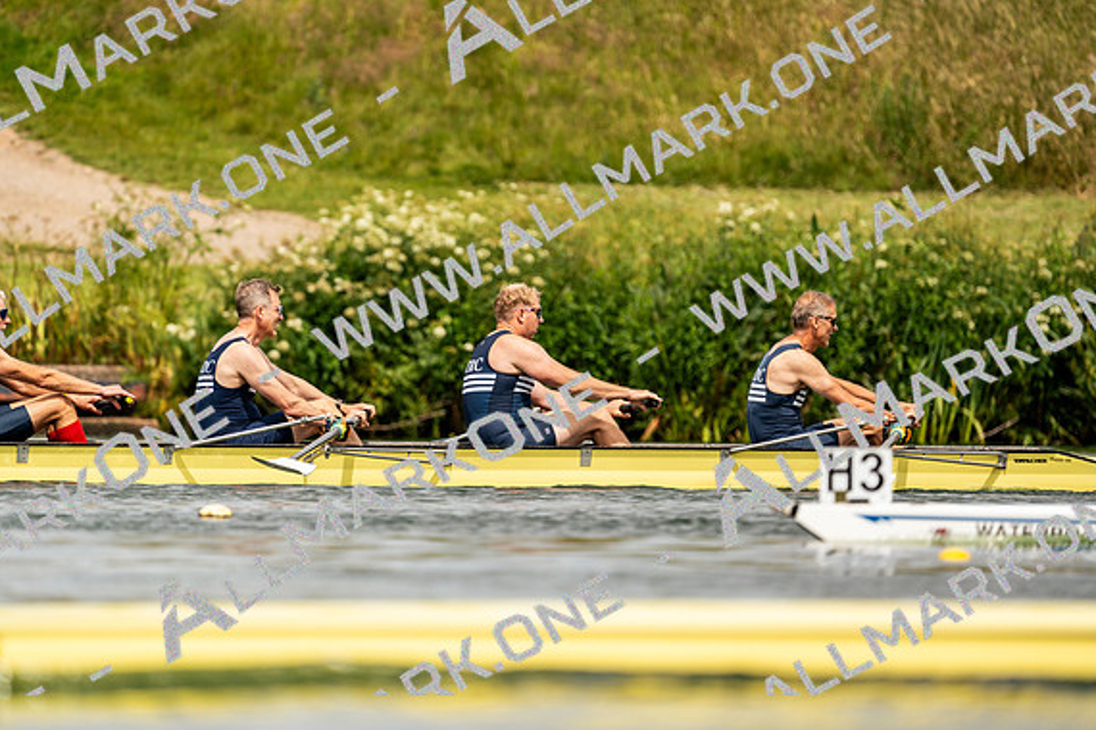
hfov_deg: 3.4
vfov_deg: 2.3
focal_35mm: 611
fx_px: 18600
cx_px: 550
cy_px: 366
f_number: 6.3
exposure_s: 1/2000
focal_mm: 600
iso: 200
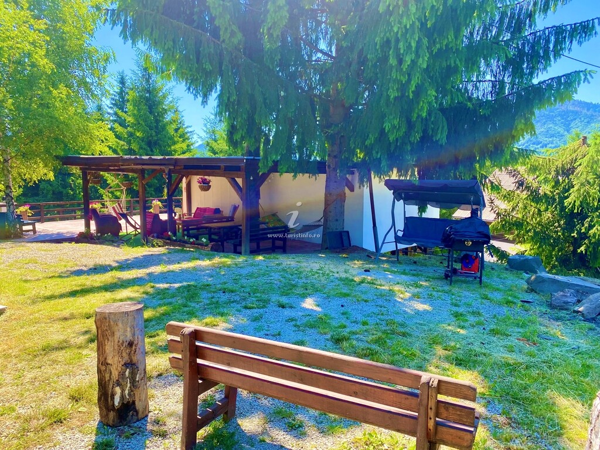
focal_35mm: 26
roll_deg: +0.7
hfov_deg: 67.3
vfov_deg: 53.1
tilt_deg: -5.6
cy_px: 225
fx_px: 451
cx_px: 300
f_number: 1.8
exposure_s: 1/606
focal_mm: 4.25
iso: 32
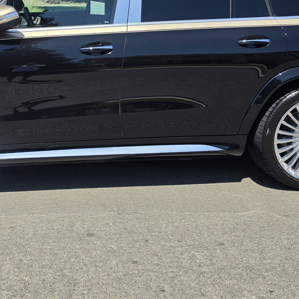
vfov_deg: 33.6
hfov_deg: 34.3
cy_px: 55
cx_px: 98
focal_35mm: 49
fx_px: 479
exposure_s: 1/7939
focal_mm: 6.5
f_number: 1.4
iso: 64
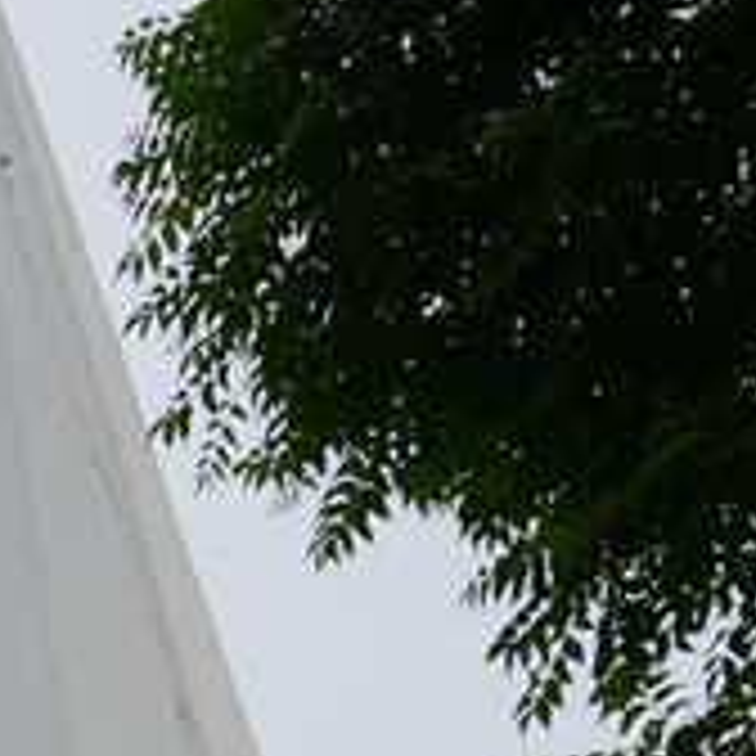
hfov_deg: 7.9
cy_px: 2113
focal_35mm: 194
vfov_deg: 8.0
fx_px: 4793
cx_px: -1390
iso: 100
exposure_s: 1/160
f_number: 10
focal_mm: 24
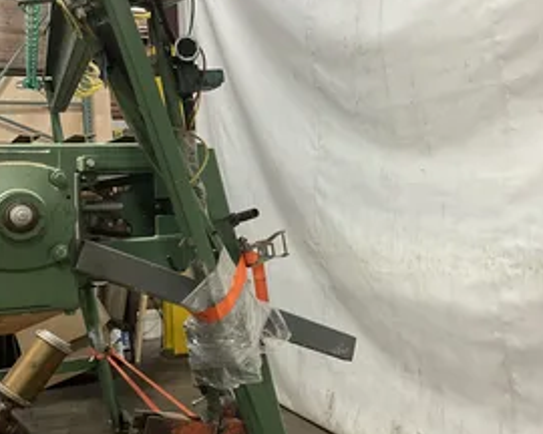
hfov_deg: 43.8
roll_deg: +2.5
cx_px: 288
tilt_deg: -1.2
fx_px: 675
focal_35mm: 42
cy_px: 199
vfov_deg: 35.7
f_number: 1.8
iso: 125
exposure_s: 1/60
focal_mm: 3
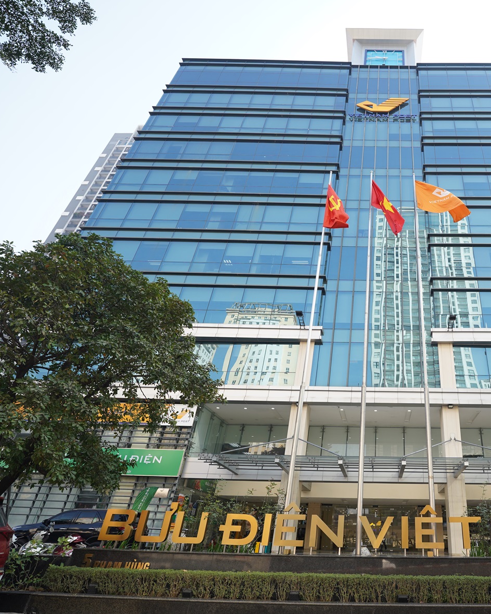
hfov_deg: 63.0
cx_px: 385
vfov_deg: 80.4
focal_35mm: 20
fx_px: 363
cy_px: 310
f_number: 2.8
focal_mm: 14
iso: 100
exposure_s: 1/320
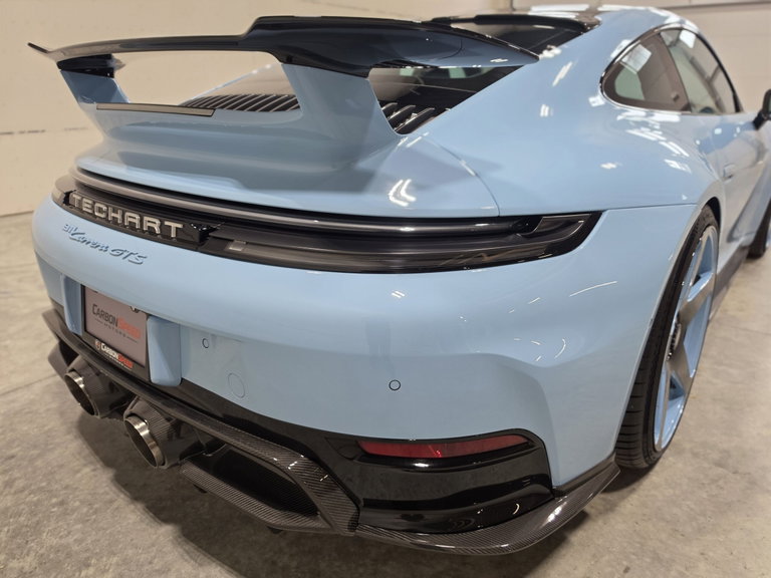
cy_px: 289
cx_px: 386
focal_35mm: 23
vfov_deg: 58.9
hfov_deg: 73.9
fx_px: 512
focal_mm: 6.5
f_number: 1.4
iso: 125
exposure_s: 1/180
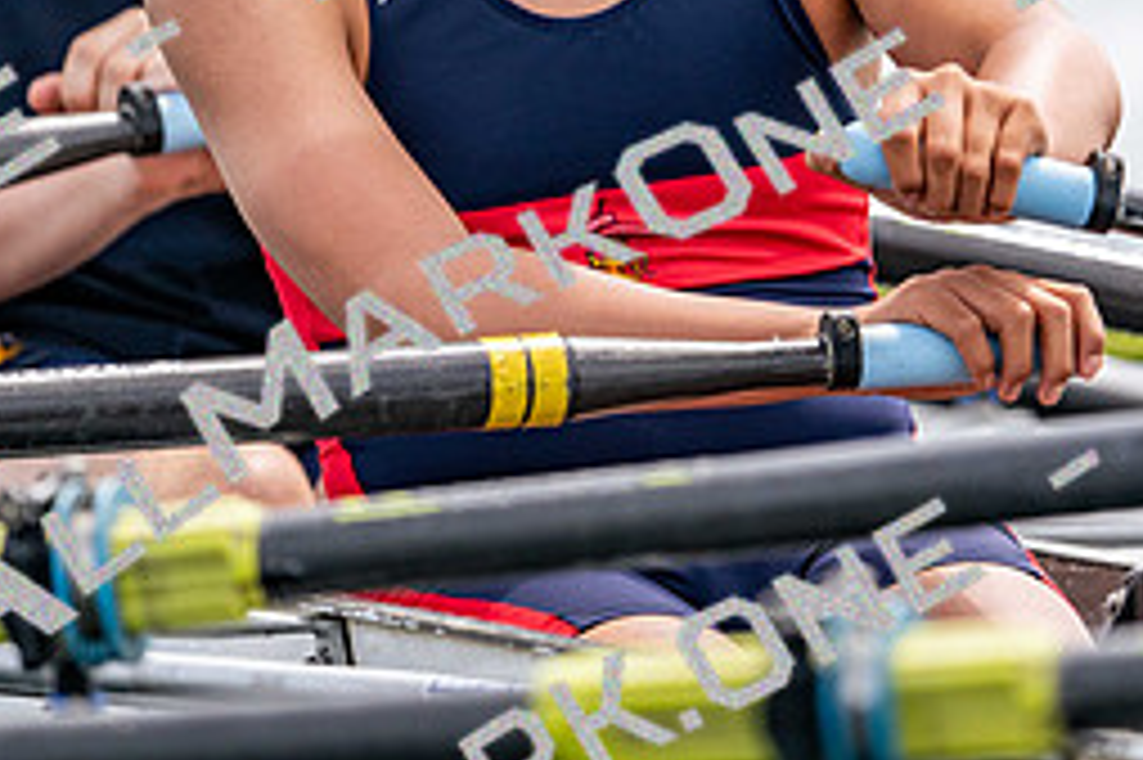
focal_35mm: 914
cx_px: 810
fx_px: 29000
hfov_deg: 2.3
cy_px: 16
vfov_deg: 1.5
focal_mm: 400
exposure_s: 1/2500
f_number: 4.5
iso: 500
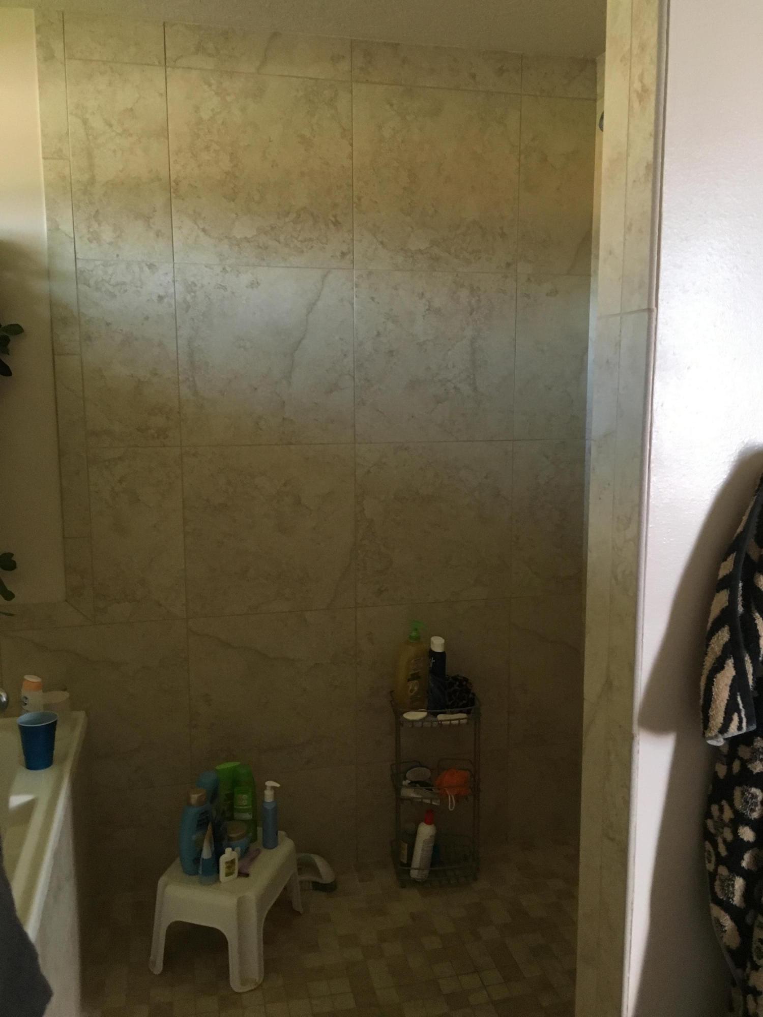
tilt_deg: -6.5
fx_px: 852
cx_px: 382
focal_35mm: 29
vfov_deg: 61.7
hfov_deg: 48.2
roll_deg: -0.3
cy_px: 508
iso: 200
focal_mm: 4.15
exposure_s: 1/24
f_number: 2.2
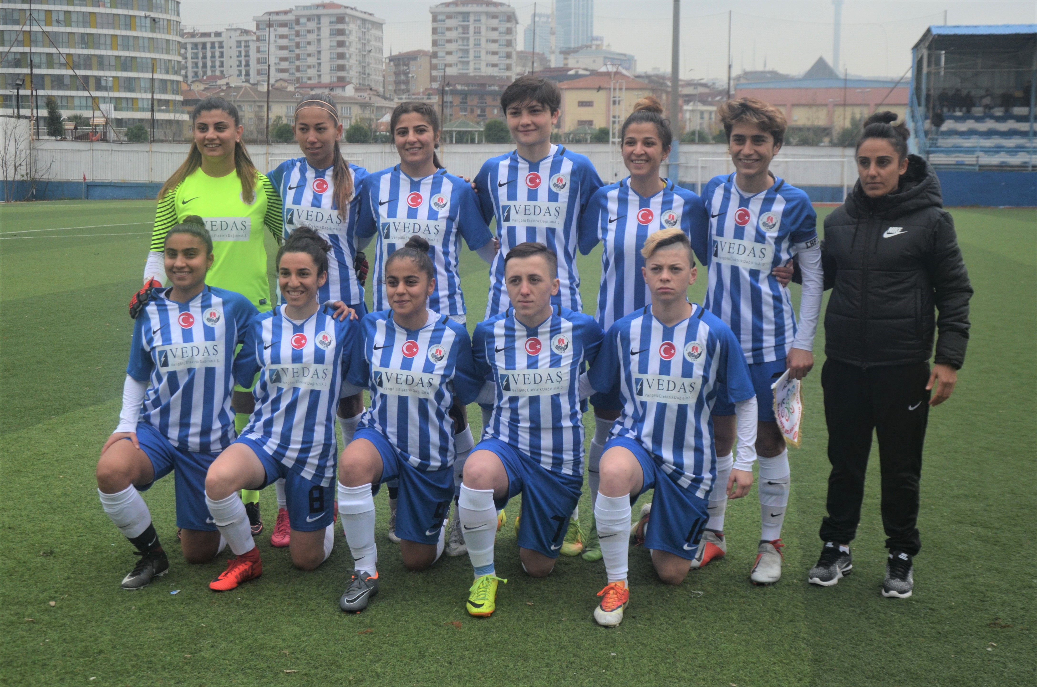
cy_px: 344
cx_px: 518
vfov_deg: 34.1
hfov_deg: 49.6
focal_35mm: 39
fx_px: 1121
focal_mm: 26
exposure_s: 1/1000
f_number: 4
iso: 800
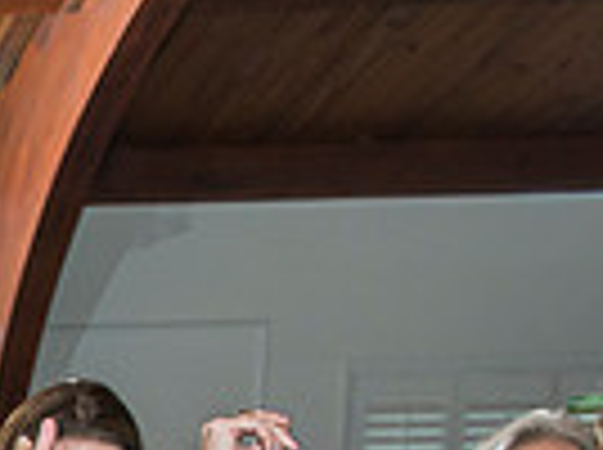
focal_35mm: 100
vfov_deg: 13.0
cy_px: 862
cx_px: -576
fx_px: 1739
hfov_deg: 15.8
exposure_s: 1/125
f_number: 4
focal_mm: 24
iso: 800
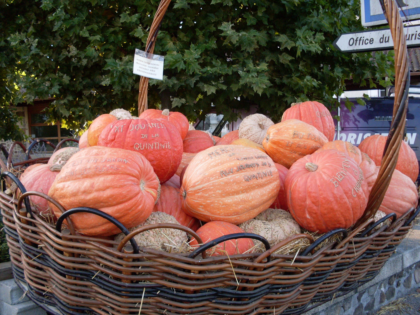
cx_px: 210
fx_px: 461
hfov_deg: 49.0
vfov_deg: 37.7
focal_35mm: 38
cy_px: 158
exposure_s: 1/90
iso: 80
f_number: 2.8
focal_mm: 6.3
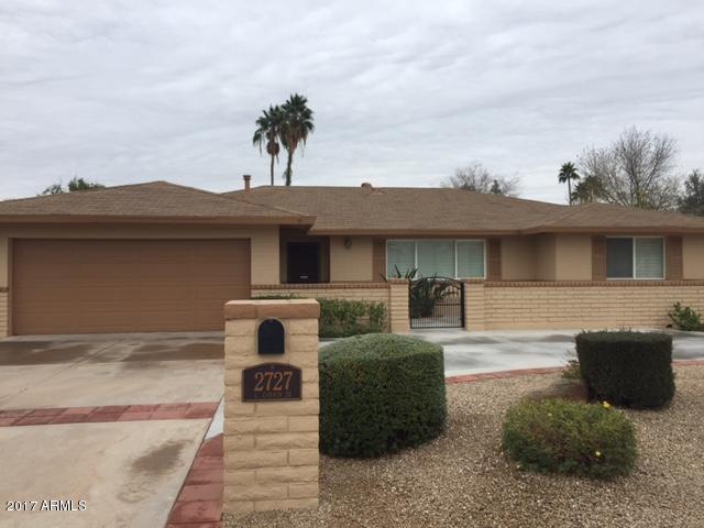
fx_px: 590
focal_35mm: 29
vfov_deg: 48.2
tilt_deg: +0.5
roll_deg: +0.2
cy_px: 264
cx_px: 352
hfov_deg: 61.7
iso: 32
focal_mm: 4.15
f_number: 2.2
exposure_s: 1/920
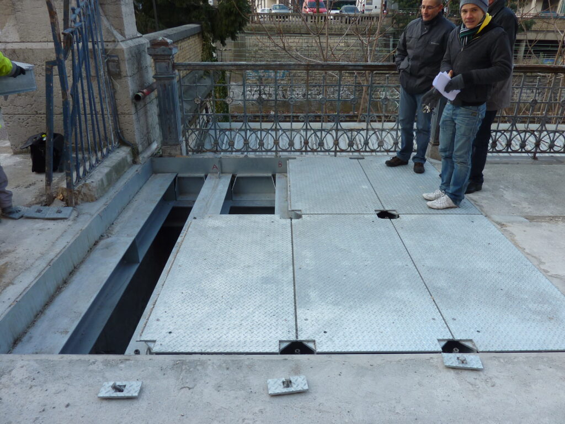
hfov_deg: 69.4
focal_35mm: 25
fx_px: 408
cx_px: 282
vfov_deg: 54.9
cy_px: 212
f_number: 3.3
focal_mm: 4.1
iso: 80
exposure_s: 1/100
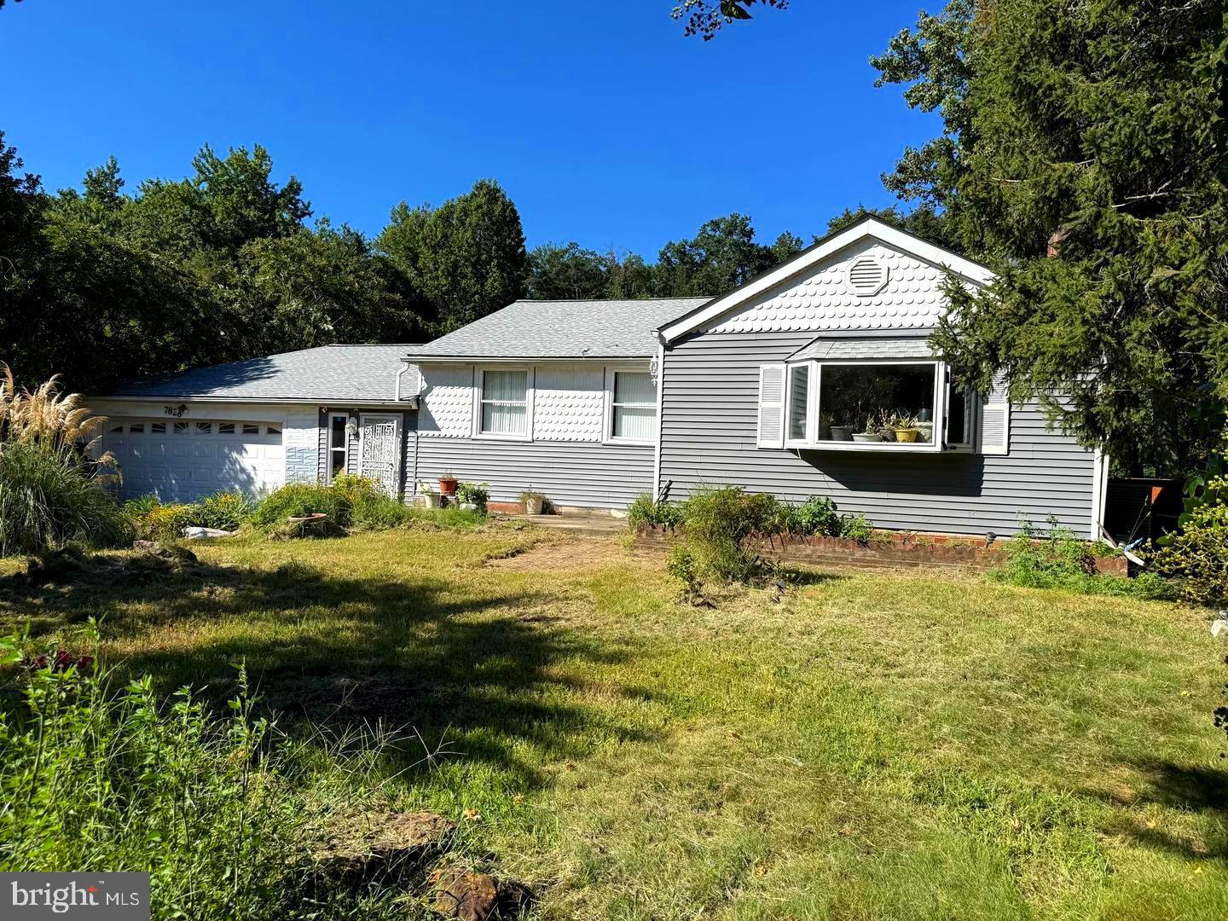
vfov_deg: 56.8
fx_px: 851
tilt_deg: +0.5
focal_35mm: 24
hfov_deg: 71.6
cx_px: 614
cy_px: 460
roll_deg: -2.1
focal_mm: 6.76
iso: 80
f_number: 1.78
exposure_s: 1/3953
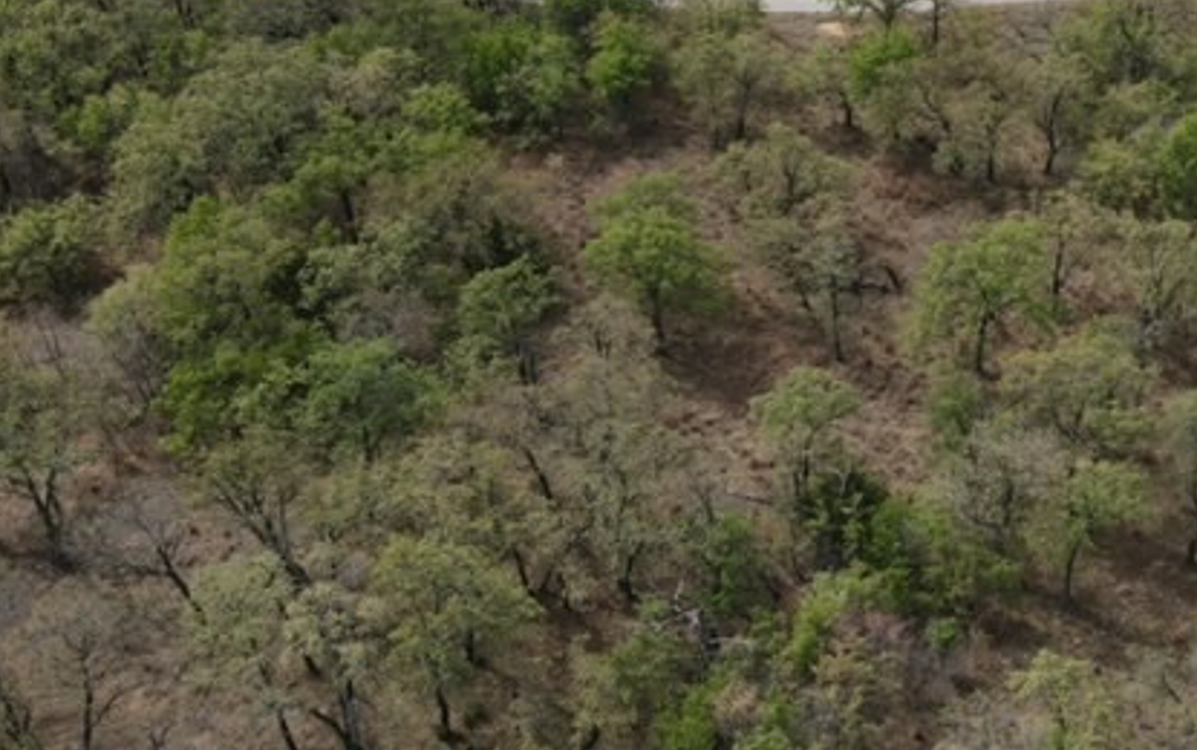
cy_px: 231
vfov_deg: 26.2
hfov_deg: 39.8
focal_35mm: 49
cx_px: 909
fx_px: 1600
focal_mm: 4.5
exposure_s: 1/725
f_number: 2.8
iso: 100
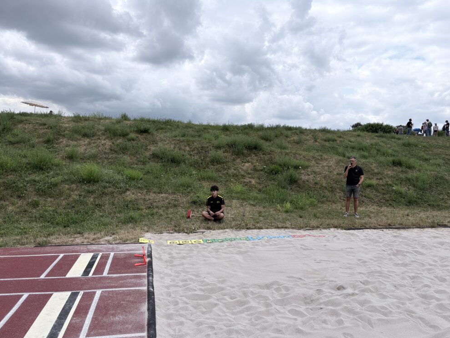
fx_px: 351
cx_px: 225
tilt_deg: -2.2
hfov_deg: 65.3
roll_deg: +0.0
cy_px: 173
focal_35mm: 27
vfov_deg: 51.4
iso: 50
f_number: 1.6
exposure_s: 1/3448
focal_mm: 5.96
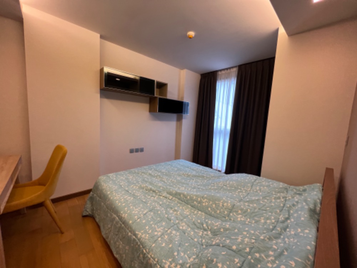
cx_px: 178
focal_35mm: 13
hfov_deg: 106.2
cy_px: 134
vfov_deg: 89.9
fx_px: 134
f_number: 1.8
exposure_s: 1/100
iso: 200
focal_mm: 1.57
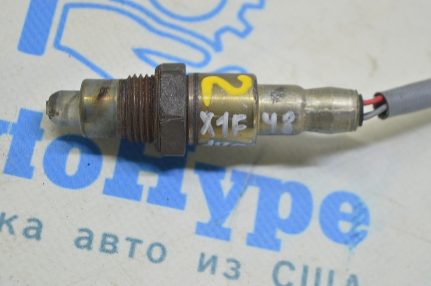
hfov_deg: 24.6
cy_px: 143
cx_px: 216
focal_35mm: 82
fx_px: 987
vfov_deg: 16.5
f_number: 5.6
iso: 400
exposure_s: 1/20
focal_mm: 55
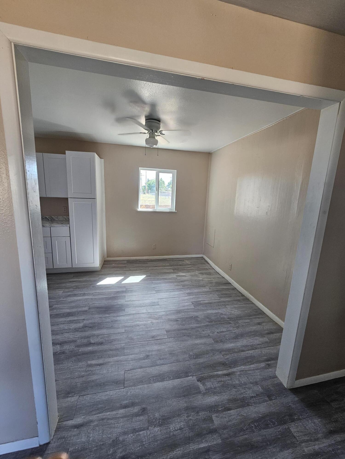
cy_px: 230
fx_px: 173
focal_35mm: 13
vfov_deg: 106.2
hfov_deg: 89.9
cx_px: 172
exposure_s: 1/60
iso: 64
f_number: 2.2
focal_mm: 2.2
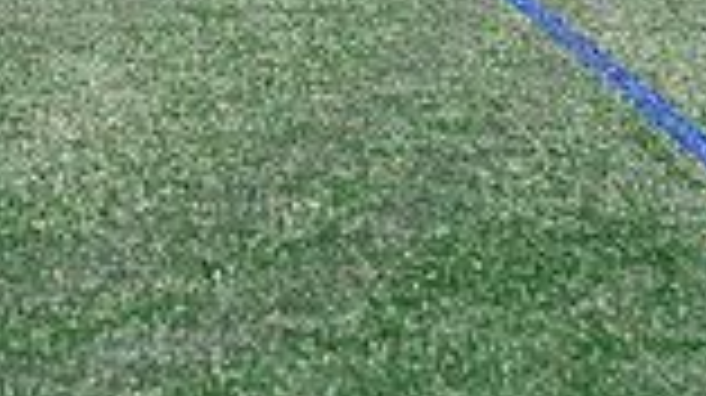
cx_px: -85
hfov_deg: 7.9
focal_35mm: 271
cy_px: -376
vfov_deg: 4.4
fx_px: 5069
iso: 2500
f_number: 3.5
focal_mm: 70
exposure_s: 1/125
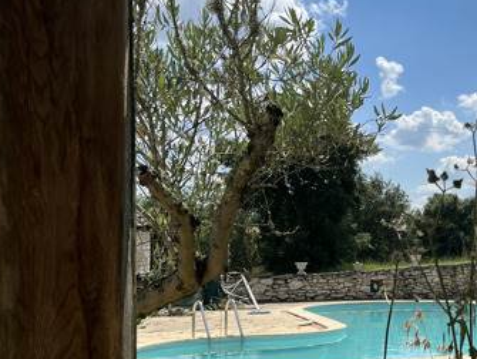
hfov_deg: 27.9
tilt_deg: -1.3
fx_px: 855
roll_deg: -1.0
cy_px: 254
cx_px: 547
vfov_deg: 23.5
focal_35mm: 62
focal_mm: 5.1
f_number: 1.6
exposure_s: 1/6173
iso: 50
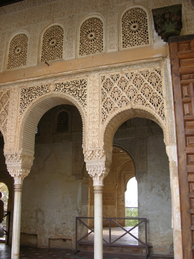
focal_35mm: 35
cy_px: 130
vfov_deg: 52.6
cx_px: 97
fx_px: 262
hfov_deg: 40.7
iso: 50
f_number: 2.8
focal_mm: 8.9
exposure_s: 1/36.7
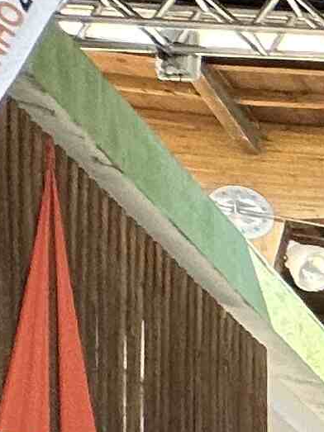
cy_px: 948
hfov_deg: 7.0
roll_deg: -0.5
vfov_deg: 14.2
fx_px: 1348
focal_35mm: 108
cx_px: 1484
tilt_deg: +0.4
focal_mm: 2.22
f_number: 2.2
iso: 40
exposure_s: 1/100
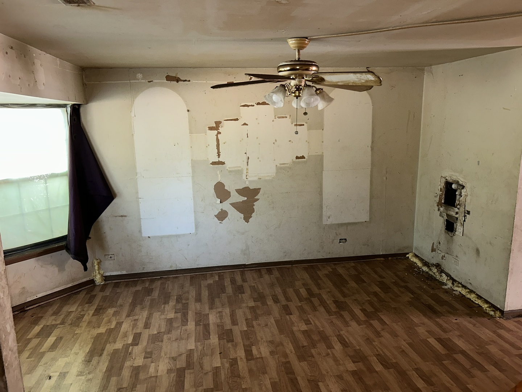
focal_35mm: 26
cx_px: 261
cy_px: 196
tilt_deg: -11.4
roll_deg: +0.0
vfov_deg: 53.1
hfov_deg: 67.3
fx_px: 392
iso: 64
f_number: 1.5
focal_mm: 5.7
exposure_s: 1/17
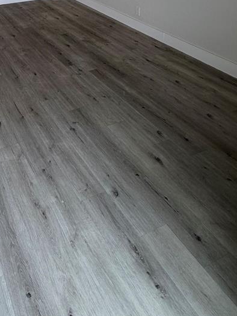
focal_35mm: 32
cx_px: 11
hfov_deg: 39.9
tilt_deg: -12.4
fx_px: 292
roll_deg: +1.7
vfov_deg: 45.4
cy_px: -17
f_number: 2.2
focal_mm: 2.22
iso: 64
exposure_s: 1/120
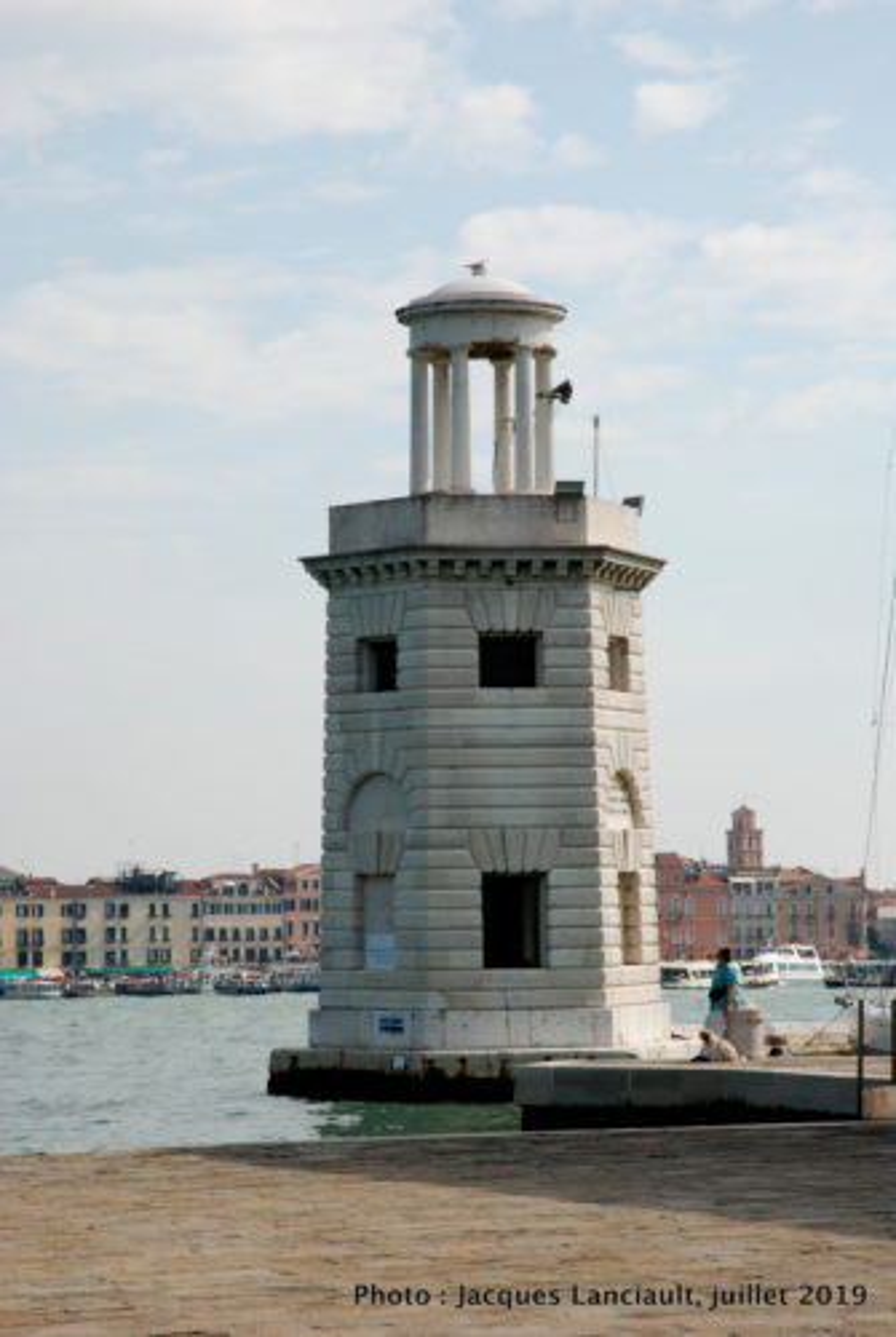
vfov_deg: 19.4
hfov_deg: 13.1
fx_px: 3906
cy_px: 668
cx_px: 448
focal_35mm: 105
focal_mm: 70
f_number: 16
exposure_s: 1/60
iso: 100
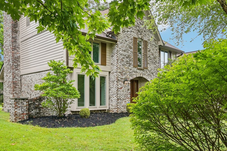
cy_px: 91
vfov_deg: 39.8
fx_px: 208
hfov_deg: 57.2
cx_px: 113
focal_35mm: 33
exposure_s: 1/25
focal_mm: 16
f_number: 8
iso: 100
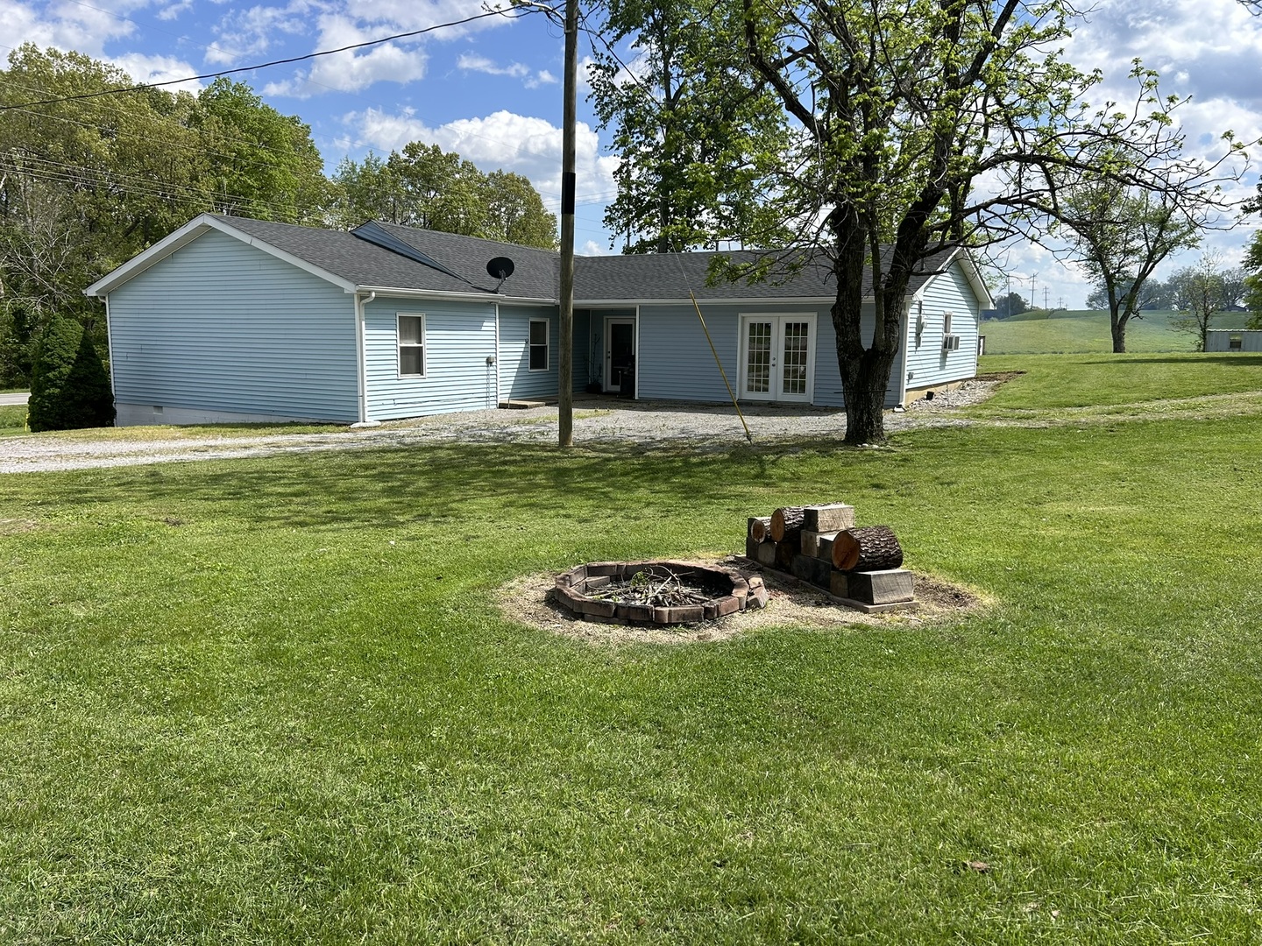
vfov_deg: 53.1
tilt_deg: -6.7
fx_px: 948
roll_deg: +0.6
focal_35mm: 26
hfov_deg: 67.3
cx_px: 631
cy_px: 473
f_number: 1.5
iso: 50
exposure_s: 1/3704
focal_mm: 5.7
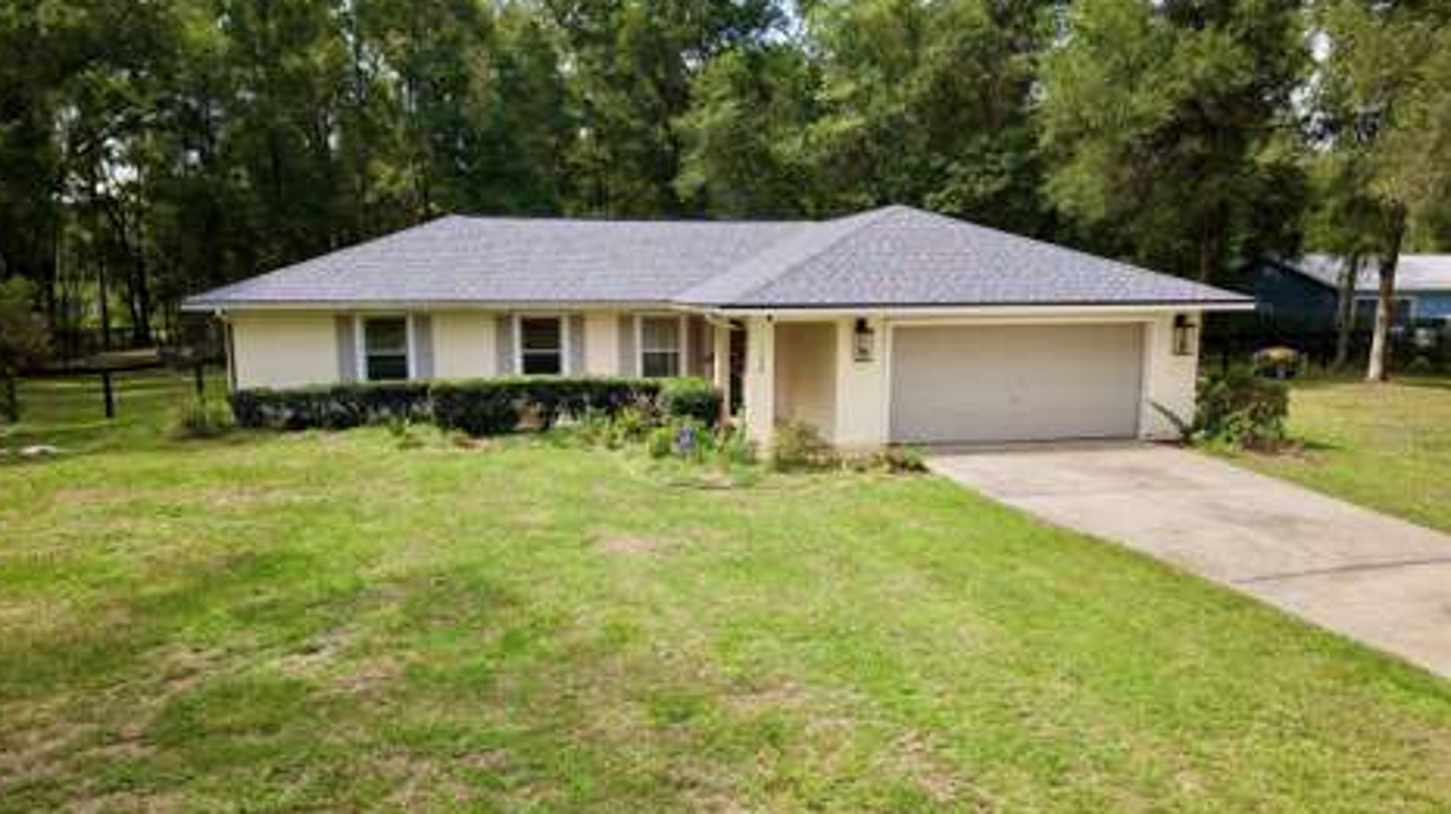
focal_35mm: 27
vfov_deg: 42.8
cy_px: 440
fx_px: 1038
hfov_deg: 69.9
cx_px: 705
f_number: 1.8
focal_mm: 8.67
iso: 260
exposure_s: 1/25
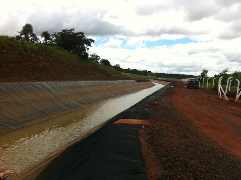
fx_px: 243
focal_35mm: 35
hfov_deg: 52.7
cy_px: 90
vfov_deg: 40.6
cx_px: 120
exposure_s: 1/1371
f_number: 2.8
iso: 80
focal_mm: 3.85
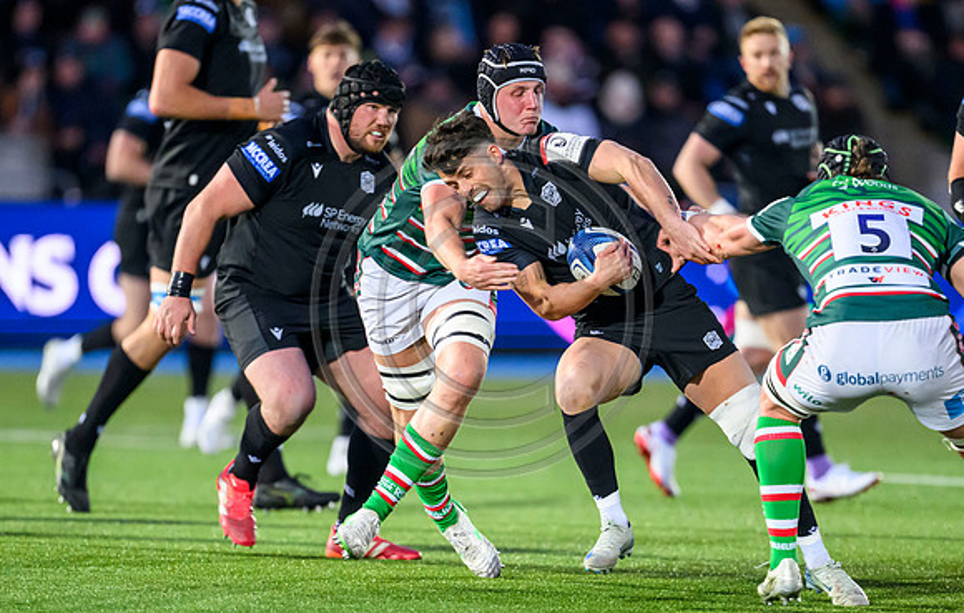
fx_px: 14937
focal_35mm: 566
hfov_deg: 3.7
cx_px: 547
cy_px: 448
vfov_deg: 2.4
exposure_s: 1/1250
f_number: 2.8
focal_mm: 400
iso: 6400
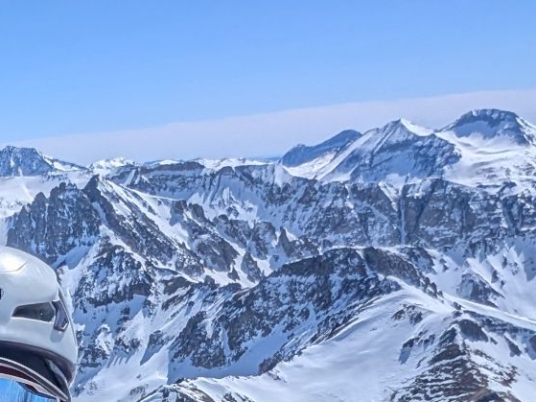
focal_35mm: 77
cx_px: -90
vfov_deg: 16.2
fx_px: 1192
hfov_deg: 23.4
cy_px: 714
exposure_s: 1/4785
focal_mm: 2.74
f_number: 2.2
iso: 51
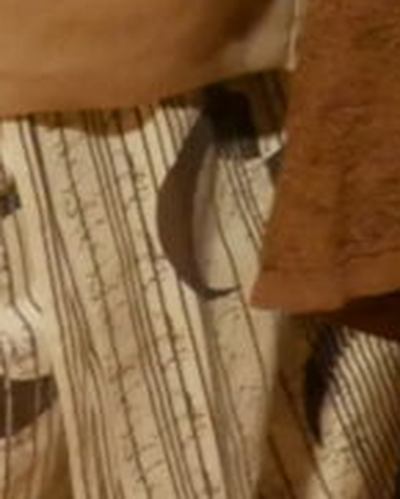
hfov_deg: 6.9
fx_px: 2780
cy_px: -491
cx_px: 1410
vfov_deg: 9.6
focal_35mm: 188
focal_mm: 12
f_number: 3.5
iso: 3200
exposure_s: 1/50
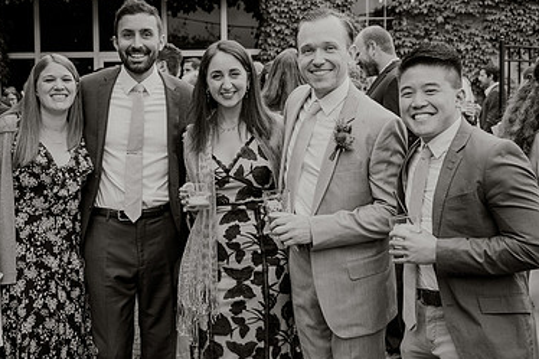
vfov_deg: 25.0
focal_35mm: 54
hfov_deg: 36.4
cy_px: 153
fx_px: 808
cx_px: 171
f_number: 3.5
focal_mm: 32.5
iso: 200
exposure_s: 1/400
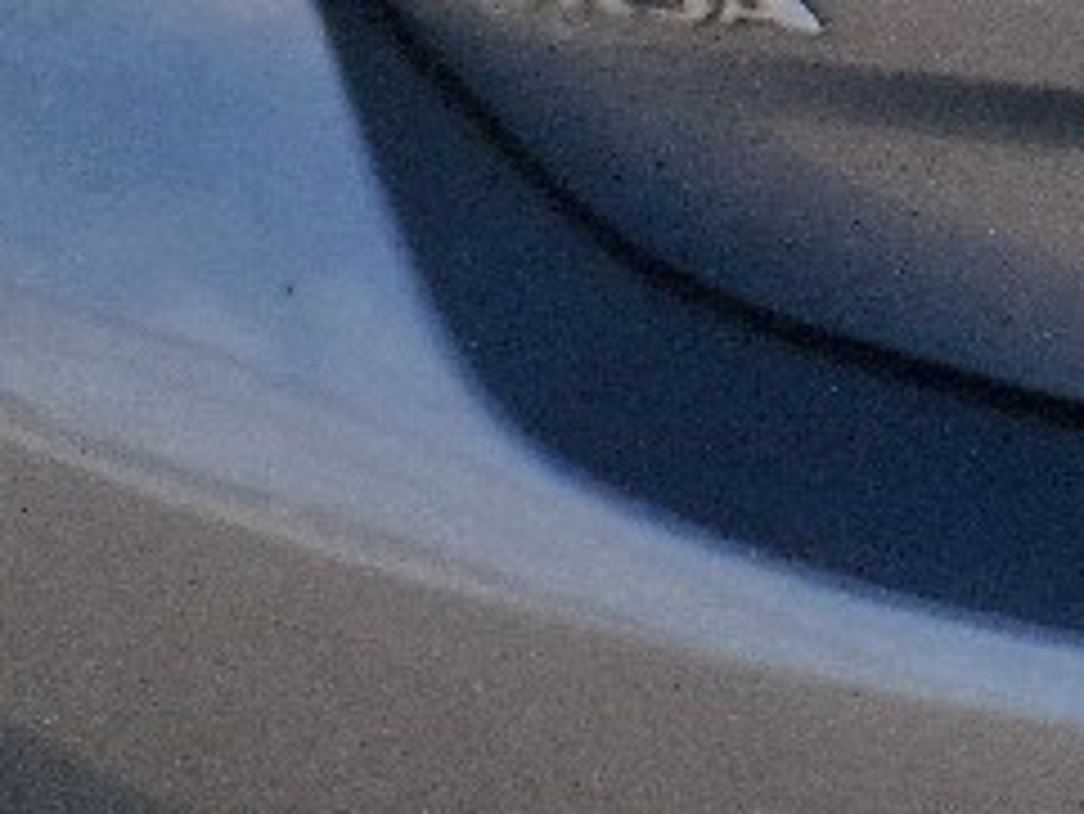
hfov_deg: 9.5
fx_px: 5733
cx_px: 2681
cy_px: -504
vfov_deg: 7.9
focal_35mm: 183
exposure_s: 1/1000
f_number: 1.8
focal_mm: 5.4
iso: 50
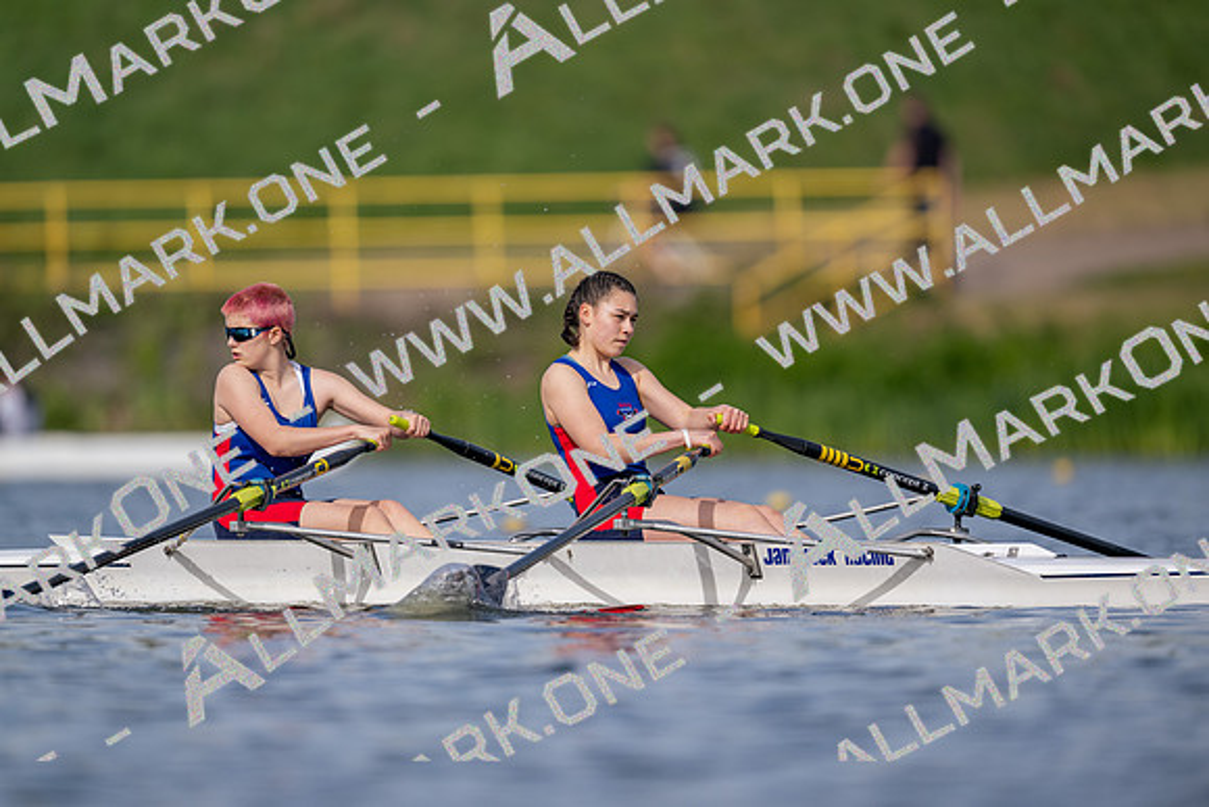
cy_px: 404
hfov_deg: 3.4
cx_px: 604
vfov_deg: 2.3
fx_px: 20154
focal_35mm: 600
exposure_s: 1/2500
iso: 220
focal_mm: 600
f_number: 4
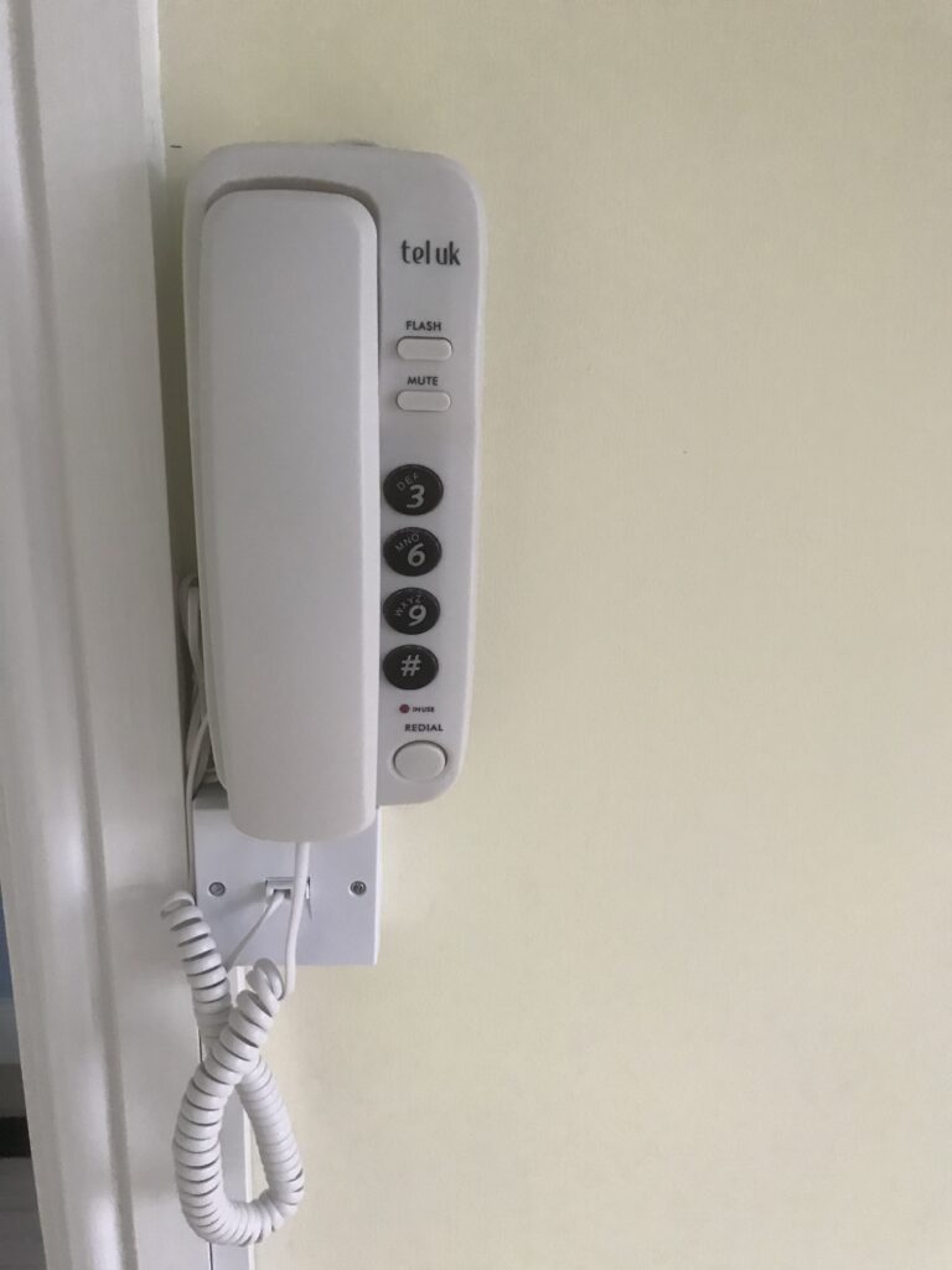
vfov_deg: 63.4
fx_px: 1027
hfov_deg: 49.7
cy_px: 635
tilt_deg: -18.6
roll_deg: -1.9
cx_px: 476
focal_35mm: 28
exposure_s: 1/17
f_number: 1.8
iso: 100
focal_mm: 3.99
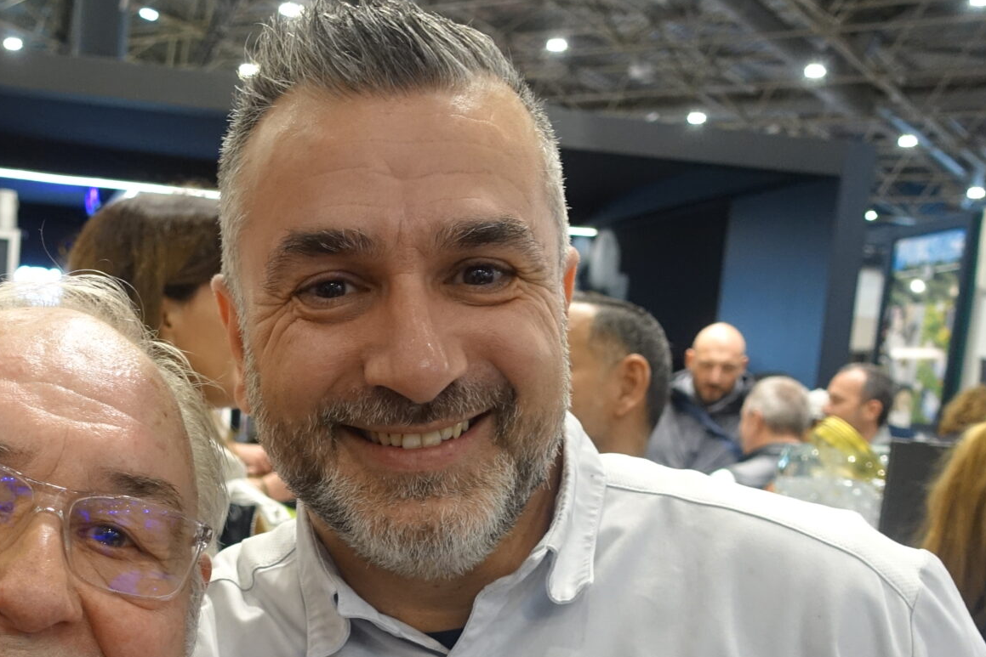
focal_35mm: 53
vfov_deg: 24.7
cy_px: 600
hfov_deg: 36.3
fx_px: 1452
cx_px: 208
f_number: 2.5
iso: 640
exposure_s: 1/160
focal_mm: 8.8
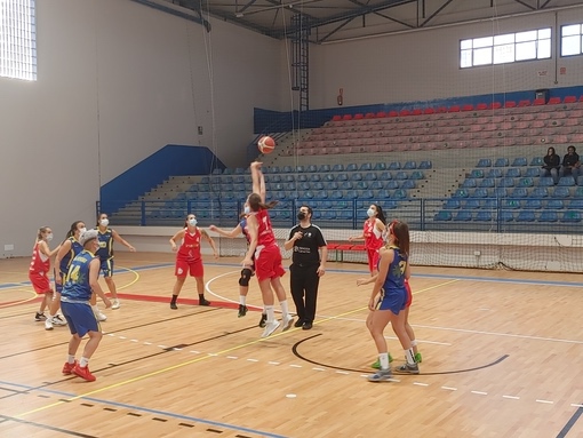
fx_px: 691
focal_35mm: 41
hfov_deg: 45.8
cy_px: 219
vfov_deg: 35.2
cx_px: 292
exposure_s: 1/100
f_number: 1.8
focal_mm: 4.81
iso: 100
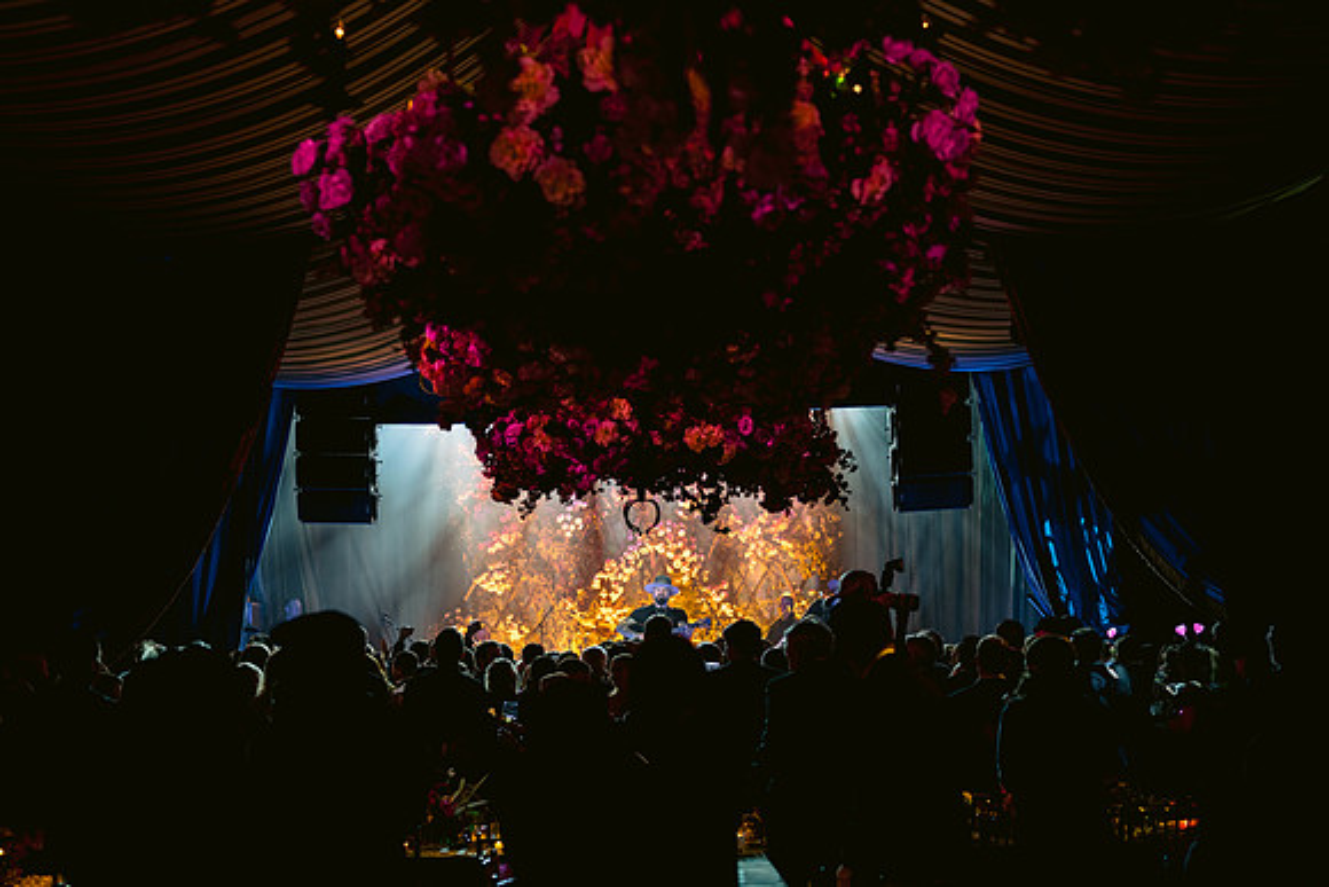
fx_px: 2043
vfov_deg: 24.5
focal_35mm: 55
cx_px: 594
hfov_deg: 36.0
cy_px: 444
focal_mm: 50
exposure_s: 1/160
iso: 800
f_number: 2.5
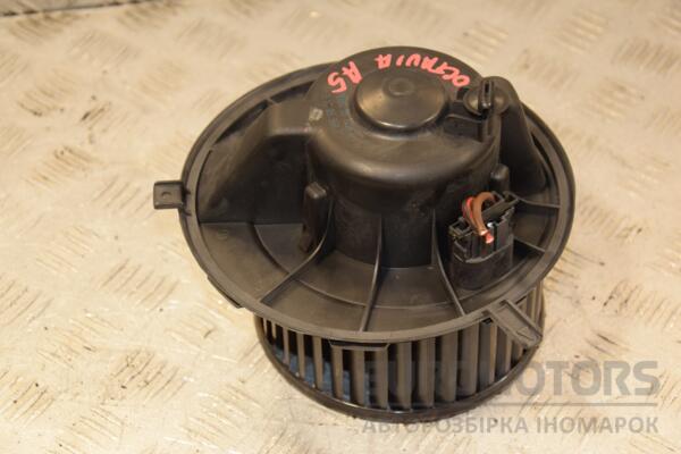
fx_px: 1646
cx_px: 340
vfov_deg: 15.7
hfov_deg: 23.4
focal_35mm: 87
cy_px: 227
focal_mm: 58
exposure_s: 1/160
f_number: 5
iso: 800
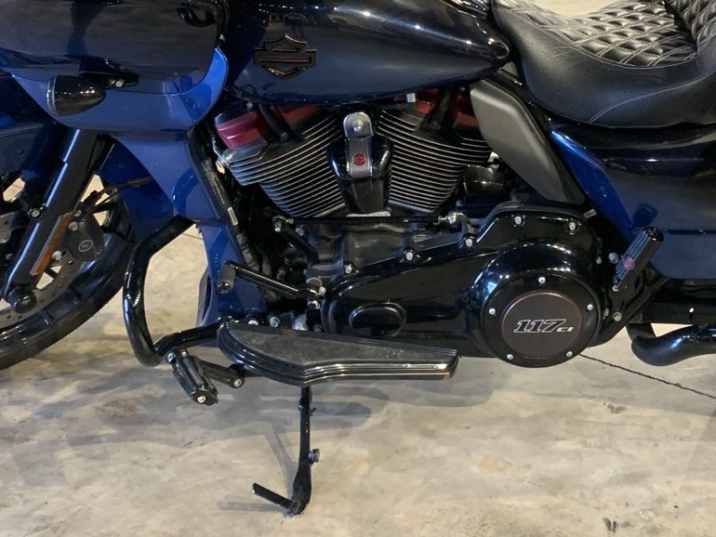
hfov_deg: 35.4
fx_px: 1117
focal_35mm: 54
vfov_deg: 26.5
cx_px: 436
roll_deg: +0.6
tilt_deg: -15.9
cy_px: 98
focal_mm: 4.25
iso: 320
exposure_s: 1/60
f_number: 1.8
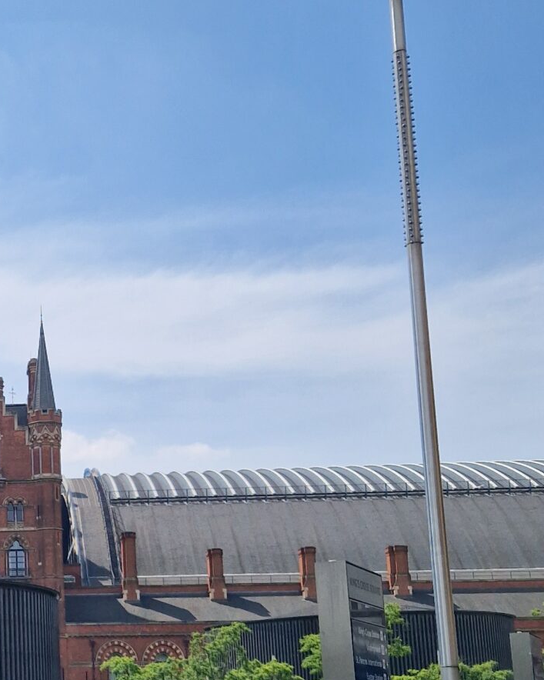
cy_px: 517
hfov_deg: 21.8
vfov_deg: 28.7
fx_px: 1308
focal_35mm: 65
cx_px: -108
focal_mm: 5.4
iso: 50
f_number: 1.8
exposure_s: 1/2488
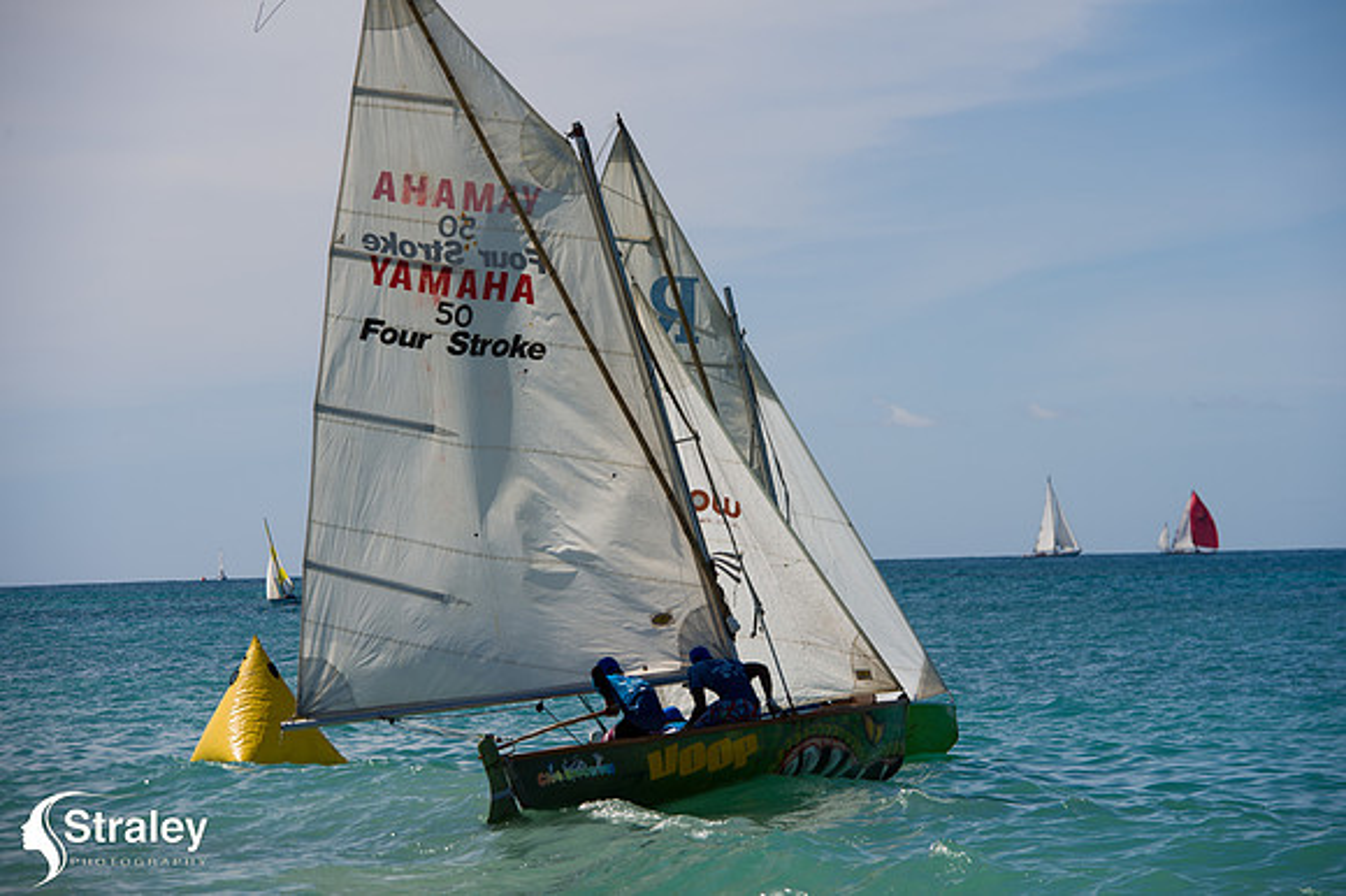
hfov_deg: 12.8
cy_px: 448
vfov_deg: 8.6
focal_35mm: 160
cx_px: 673
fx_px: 5979
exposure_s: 1/800
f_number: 8
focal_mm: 160
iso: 100
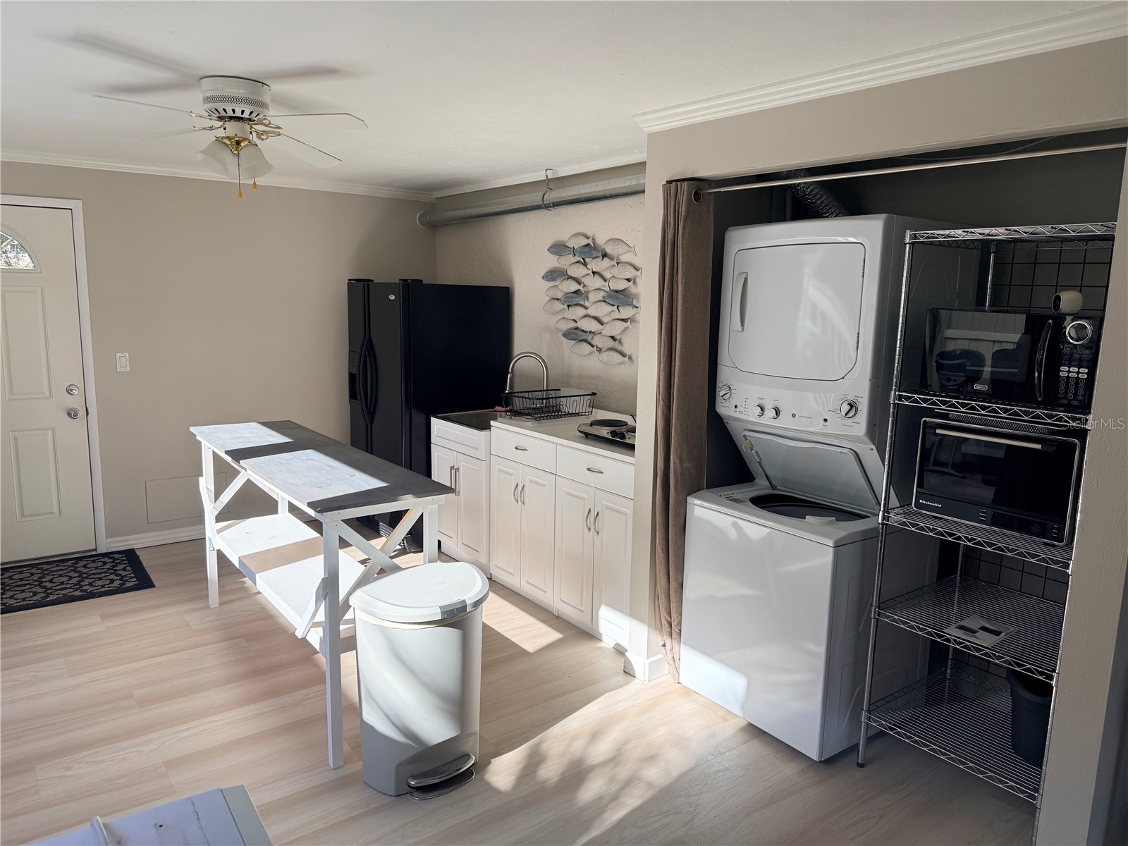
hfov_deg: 71.6
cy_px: 423
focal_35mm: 24
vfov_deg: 56.8
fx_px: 782
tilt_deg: -8.7
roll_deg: -1.9
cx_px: 564
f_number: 1.78
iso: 100
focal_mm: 6.76
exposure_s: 1/440
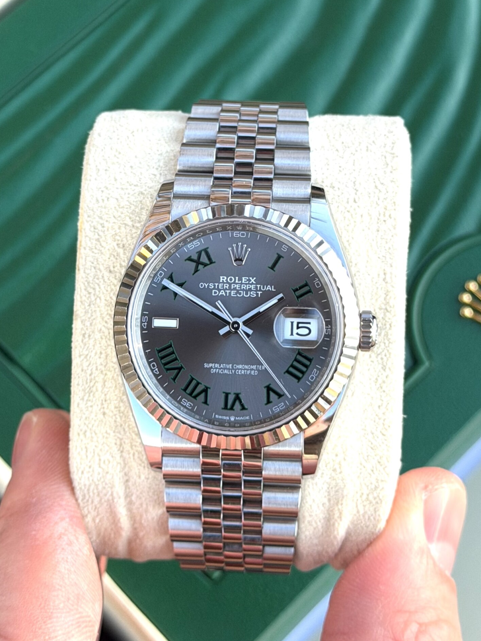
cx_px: 239
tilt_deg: -63.9
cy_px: 325
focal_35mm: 49
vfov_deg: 38.9
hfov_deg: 29.7
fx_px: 908
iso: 64
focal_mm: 6.76
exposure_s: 1/917
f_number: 1.78
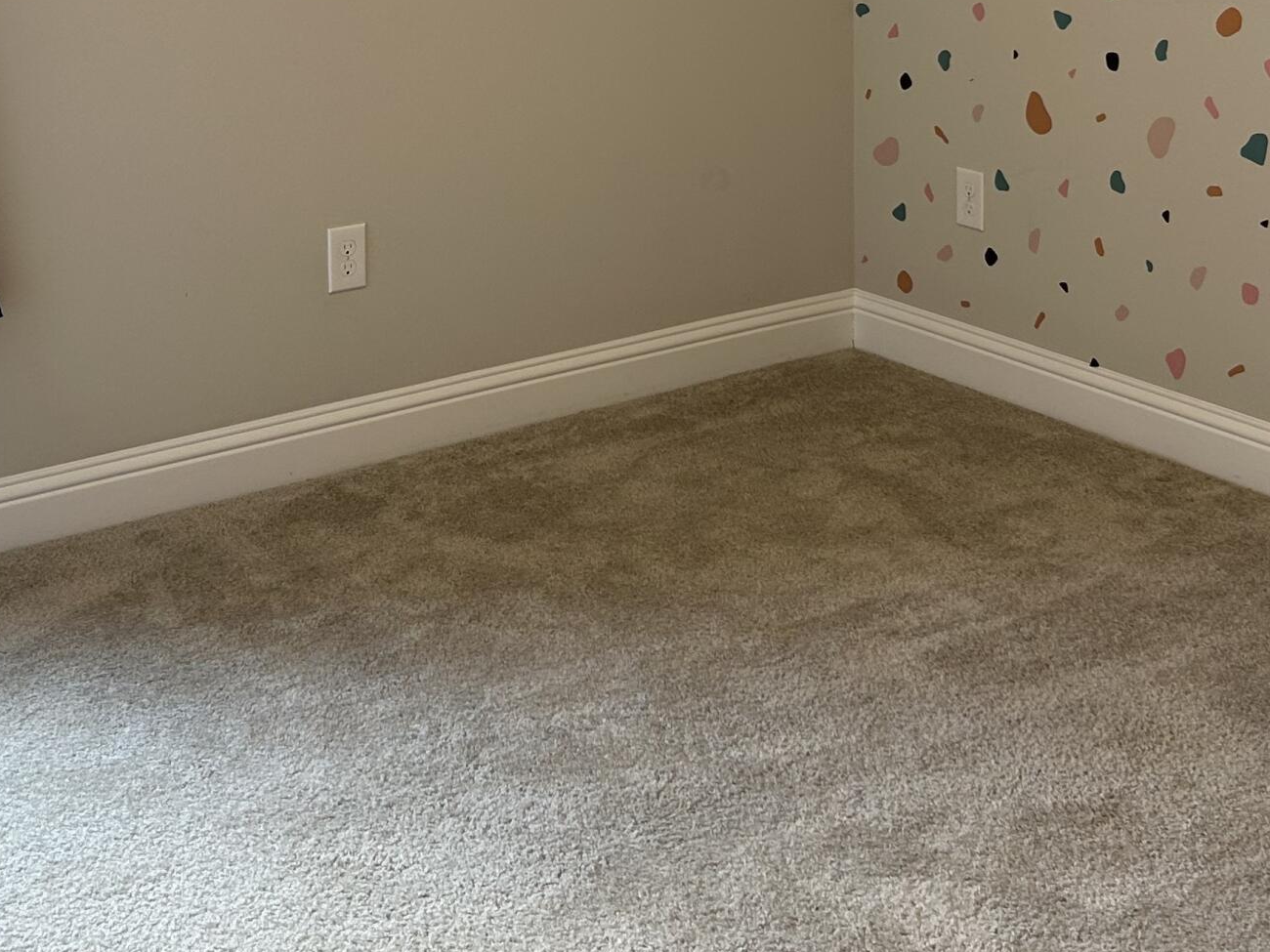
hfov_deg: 32.2
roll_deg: +1.1
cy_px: 7
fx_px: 2201
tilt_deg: -8.0
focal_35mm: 60
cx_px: 656
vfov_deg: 23.4
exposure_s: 1/60
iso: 80
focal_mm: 5.7
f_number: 1.5
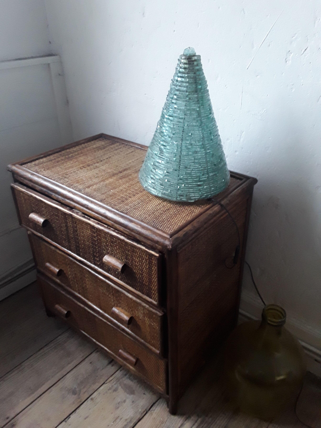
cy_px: 214
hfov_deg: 51.4
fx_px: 334
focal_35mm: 27
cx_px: 160
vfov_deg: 65.3
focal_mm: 2.91
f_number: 1.9
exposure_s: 1/33
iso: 160
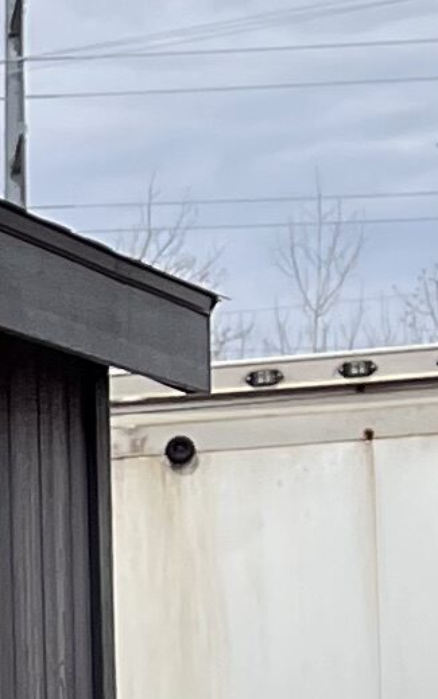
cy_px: 893
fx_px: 4082
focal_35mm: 214
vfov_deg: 9.6
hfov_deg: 5.2
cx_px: -1500
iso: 50
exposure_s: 1/4854
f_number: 1.6
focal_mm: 5.1
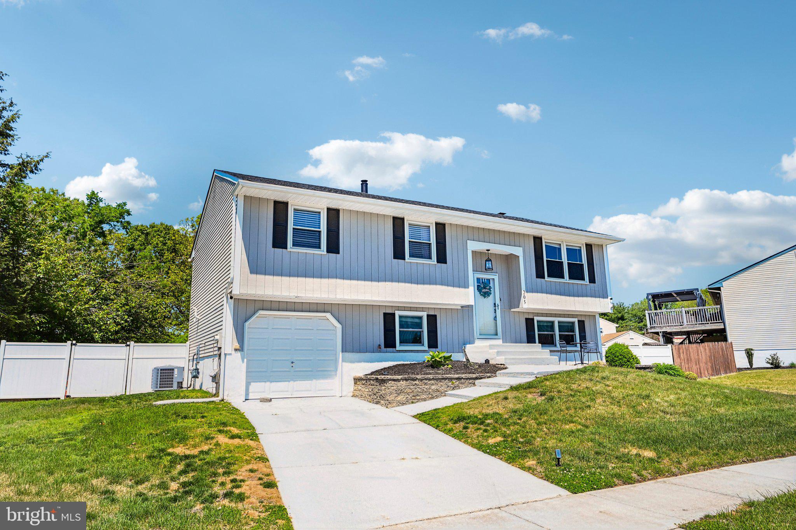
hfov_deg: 78.6
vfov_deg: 57.2
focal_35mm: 22
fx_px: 486
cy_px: 265
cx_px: 398
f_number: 8
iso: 800
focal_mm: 22
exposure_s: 1/640
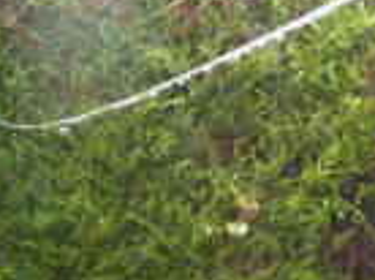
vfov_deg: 13.6
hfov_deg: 18.3
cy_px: 317
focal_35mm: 106
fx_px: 1146
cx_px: 330
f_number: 3.3
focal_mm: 4.1
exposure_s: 1/30
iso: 320
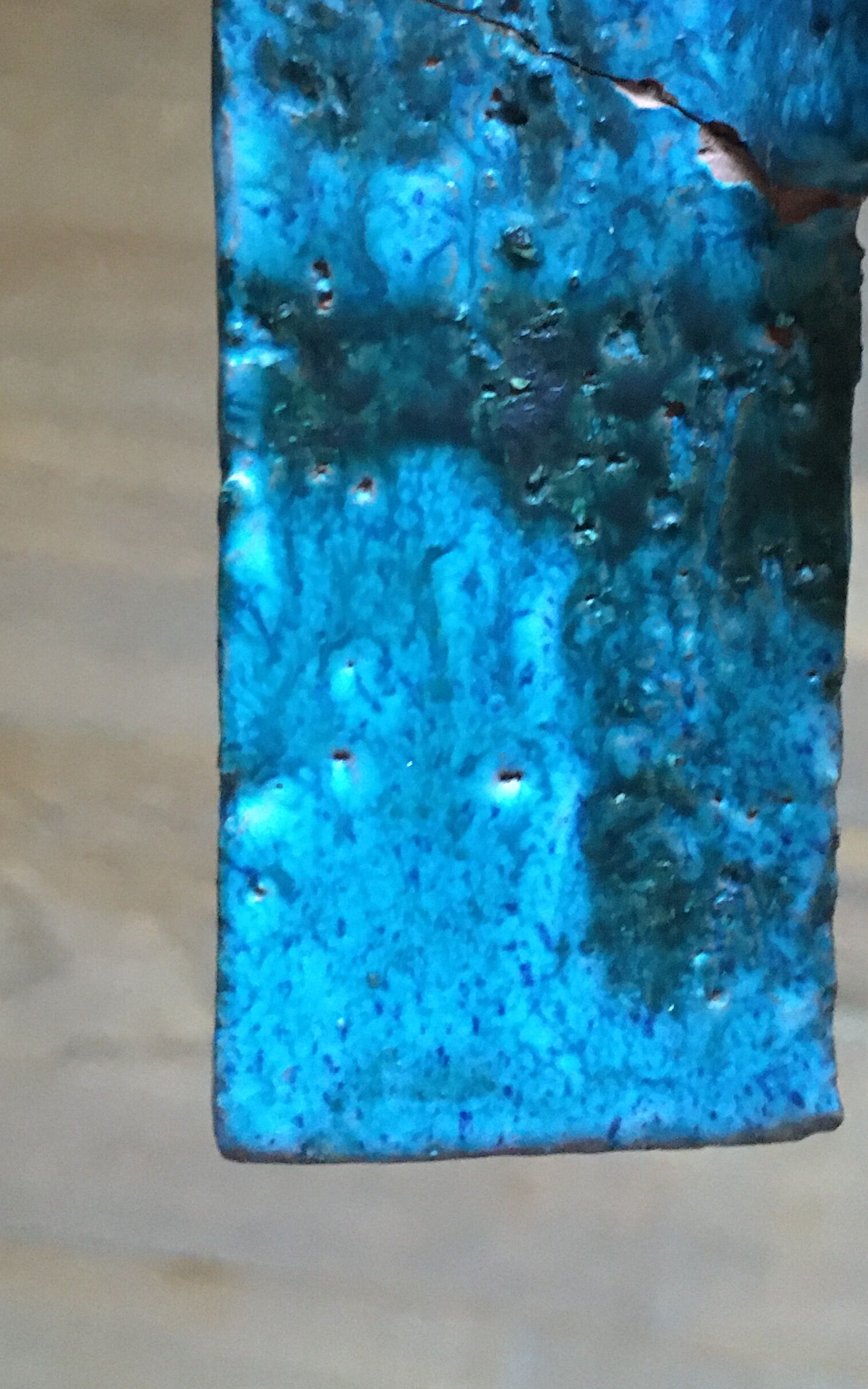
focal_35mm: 51
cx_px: 545
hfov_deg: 25.3
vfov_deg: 39.0
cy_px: 446
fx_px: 1930
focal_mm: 4.15
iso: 320
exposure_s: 1/17
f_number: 2.2
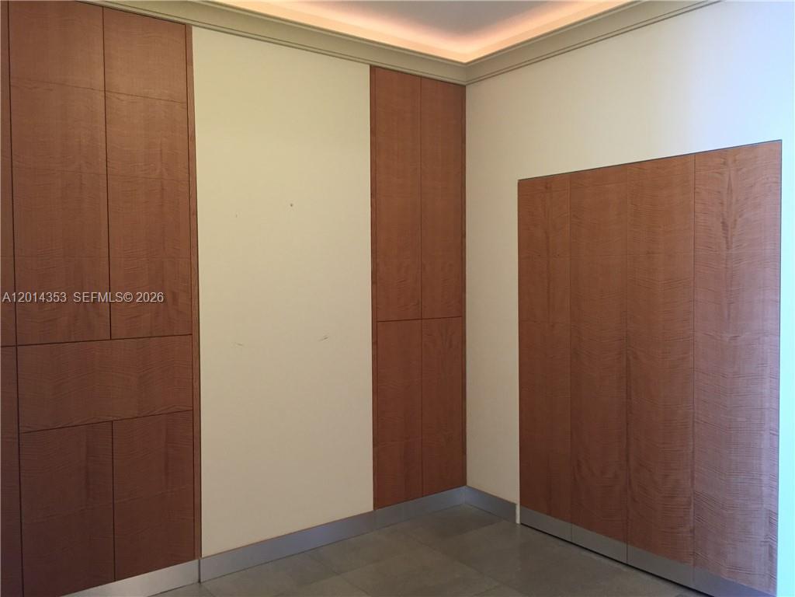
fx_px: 666
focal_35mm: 29
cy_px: 298
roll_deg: -0.6
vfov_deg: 48.2
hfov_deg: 61.7
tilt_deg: -2.8
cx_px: 398
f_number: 2.2
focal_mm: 4.15
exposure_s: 1/30
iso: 125
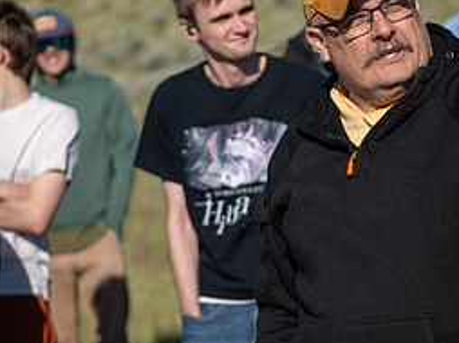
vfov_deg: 9.6
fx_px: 2040
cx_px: 235
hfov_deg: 12.8
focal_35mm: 154
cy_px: 199
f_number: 2.8
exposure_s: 1/4000
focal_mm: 70
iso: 100
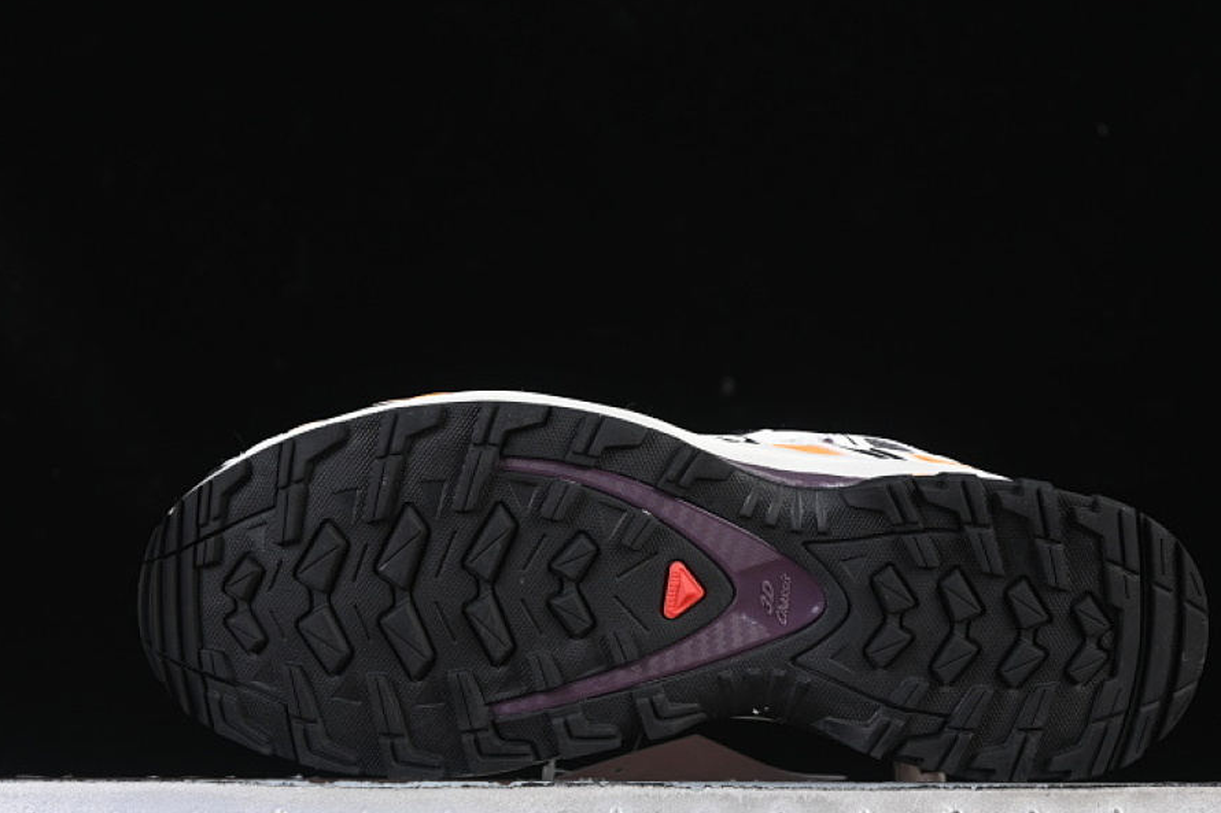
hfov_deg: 22.4
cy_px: 473
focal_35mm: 91
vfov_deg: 15.0
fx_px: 3086
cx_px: 659
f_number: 6.3
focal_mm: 50
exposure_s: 1/60
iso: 160
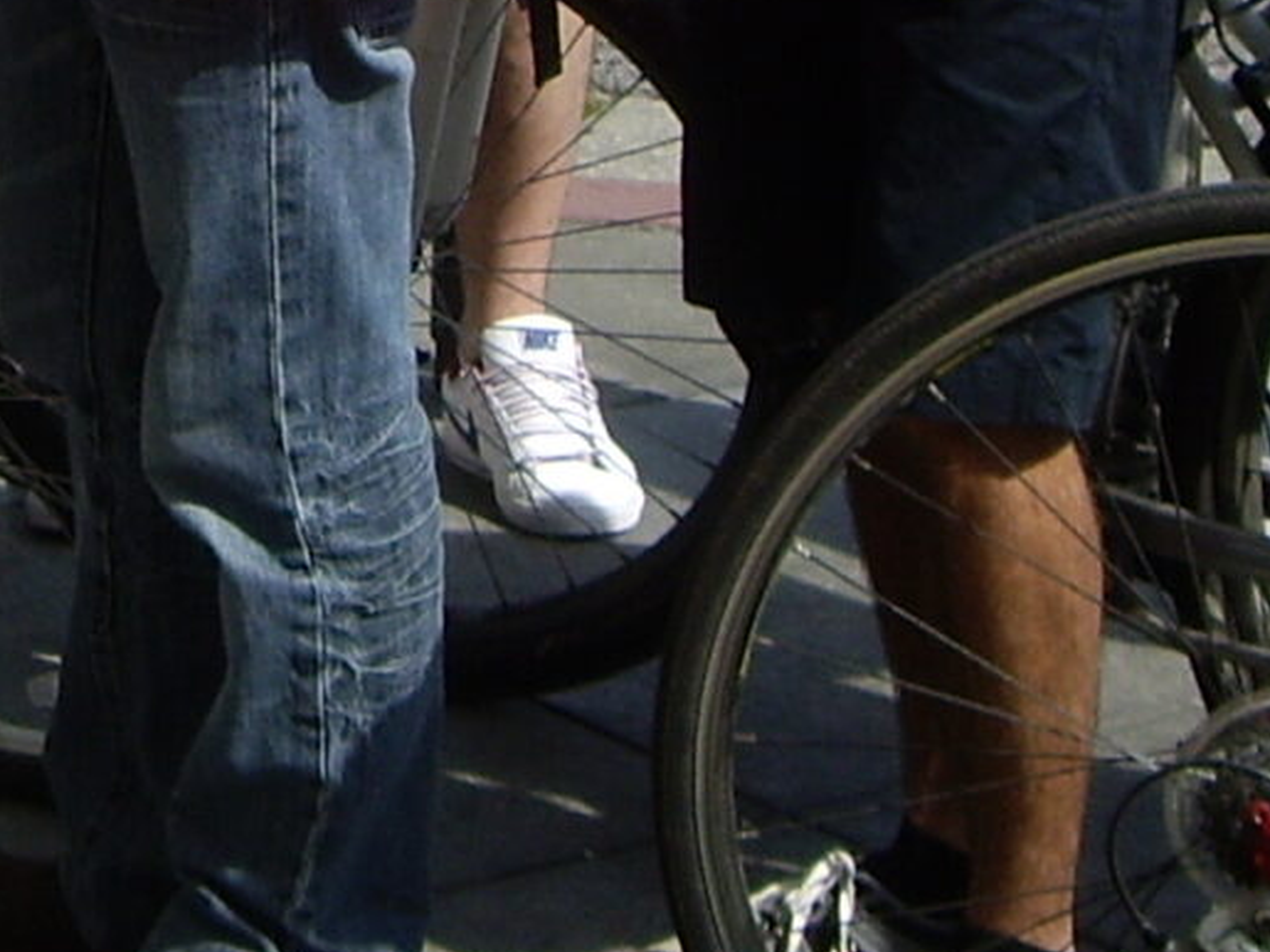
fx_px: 6932
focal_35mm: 189
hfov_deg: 10.2
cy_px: -688
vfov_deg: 7.6
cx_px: -441
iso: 50
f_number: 4.3
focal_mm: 6.2
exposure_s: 1/250
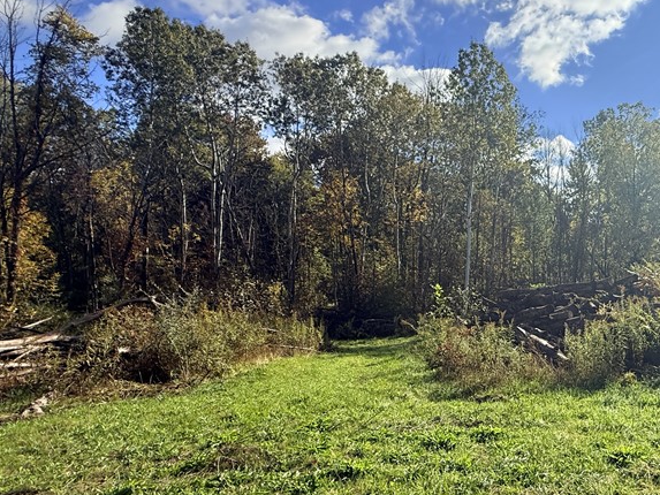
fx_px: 477
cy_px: 276
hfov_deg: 63.1
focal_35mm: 25
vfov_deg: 54.8
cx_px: 533
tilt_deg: -4.2
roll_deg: +0.8
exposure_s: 1/1961
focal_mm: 2.22
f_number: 2.2
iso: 80
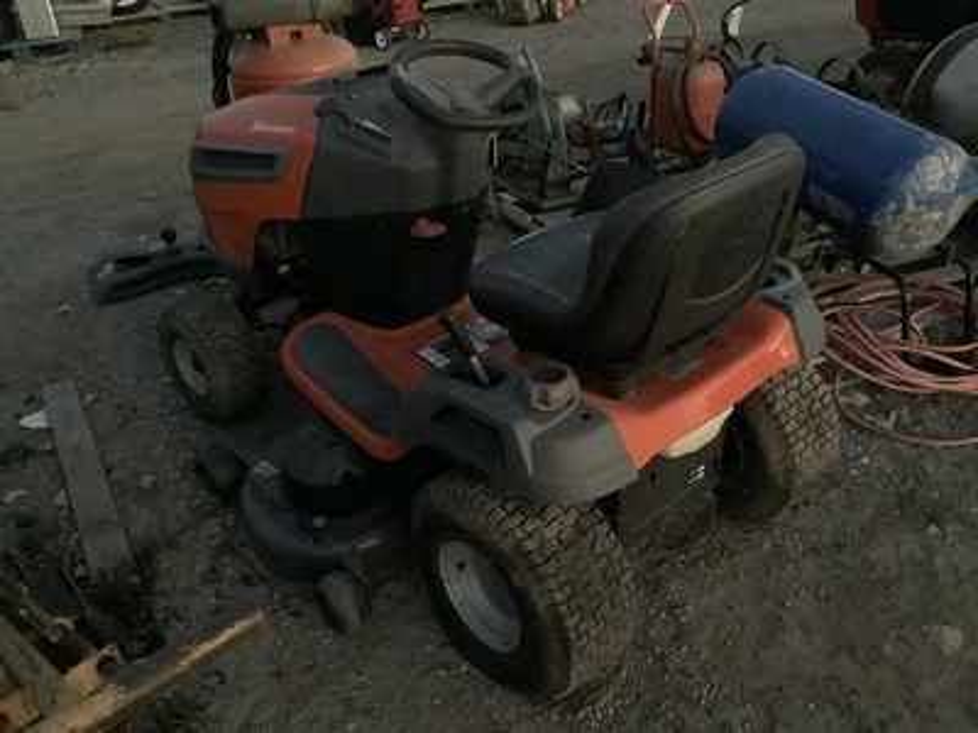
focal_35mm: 31
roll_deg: +2.6
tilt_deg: -30.8
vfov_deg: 45.4
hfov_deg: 58.4
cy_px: 366
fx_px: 876
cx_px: 489
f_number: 2.4
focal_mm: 3.3
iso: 800
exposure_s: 1/15
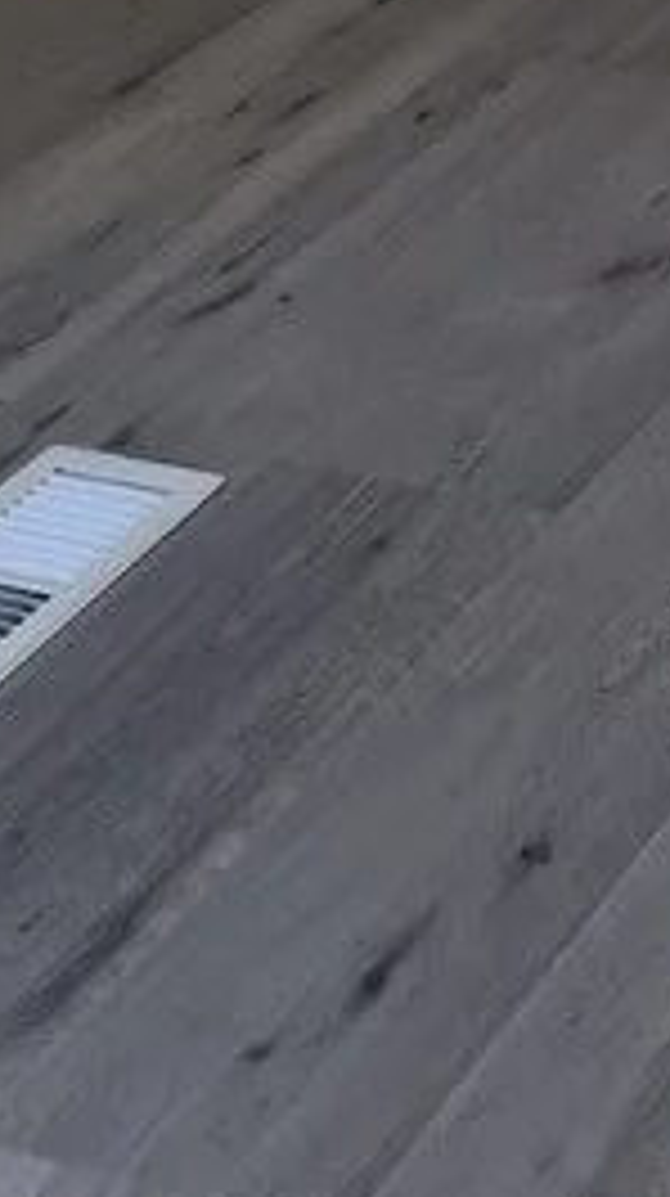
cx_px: 1601
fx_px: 3327
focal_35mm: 105
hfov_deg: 10.1
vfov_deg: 17.5
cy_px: -788
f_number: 1.8
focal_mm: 4.69
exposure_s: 1/120
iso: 40
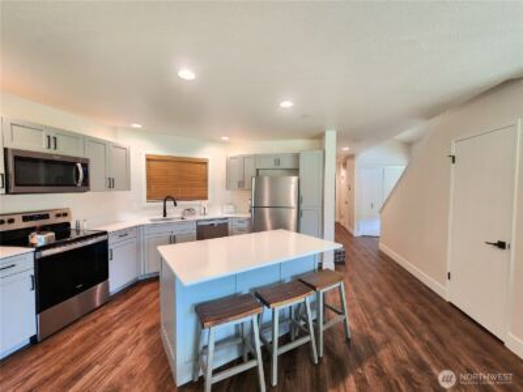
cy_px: 196
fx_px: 196
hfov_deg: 106.2
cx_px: 262
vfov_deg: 89.9
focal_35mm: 13
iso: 160
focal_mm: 2.2
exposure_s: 1/60.2
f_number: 2.2
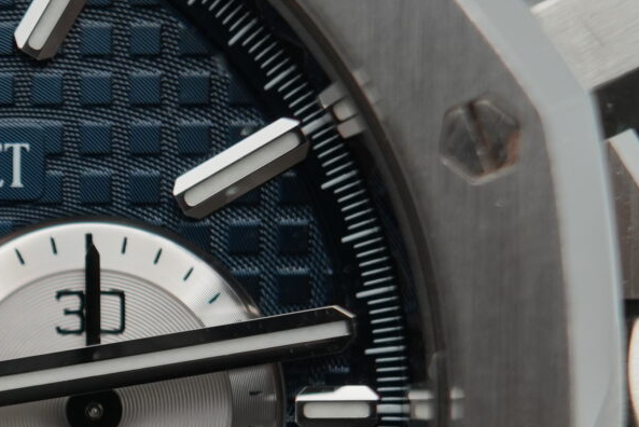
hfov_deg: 13.1
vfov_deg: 9.0
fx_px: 2681
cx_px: -184
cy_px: 439
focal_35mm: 151
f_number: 5
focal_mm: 35
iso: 400
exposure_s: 1/250
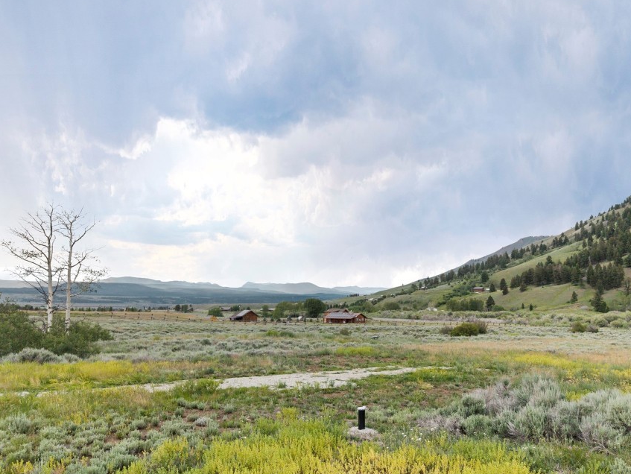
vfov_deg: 48.1
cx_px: 356
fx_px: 529
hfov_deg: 61.4
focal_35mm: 29
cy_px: 268
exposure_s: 1/1600
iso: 190
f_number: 1.8
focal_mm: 8.67
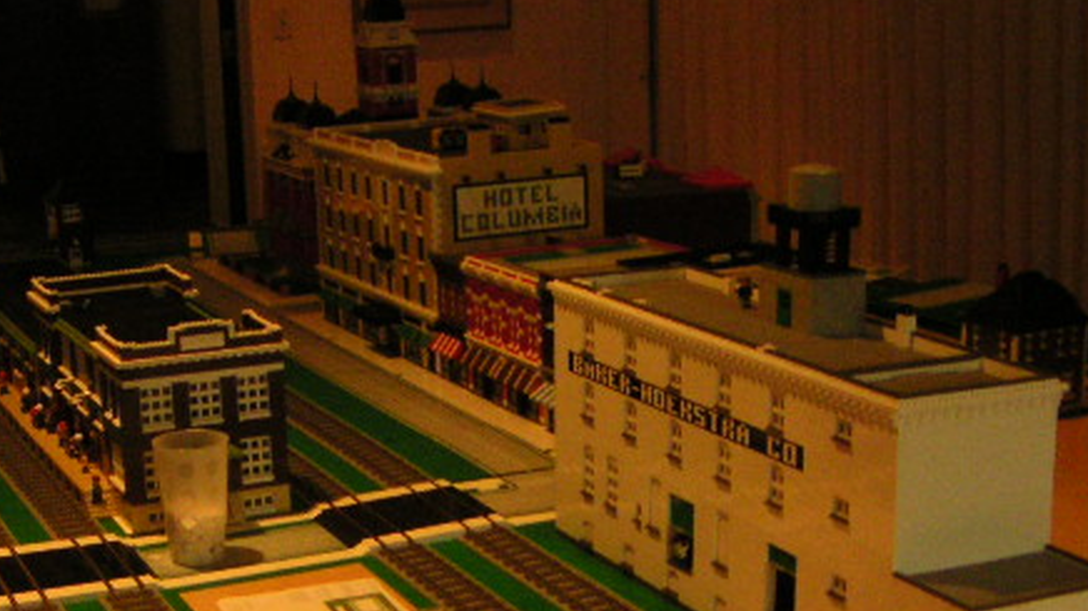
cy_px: 359
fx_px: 1846
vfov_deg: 18.8
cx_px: 399
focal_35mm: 64
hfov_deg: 32.7
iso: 400
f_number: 2.9
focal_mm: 5.3
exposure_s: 1/90
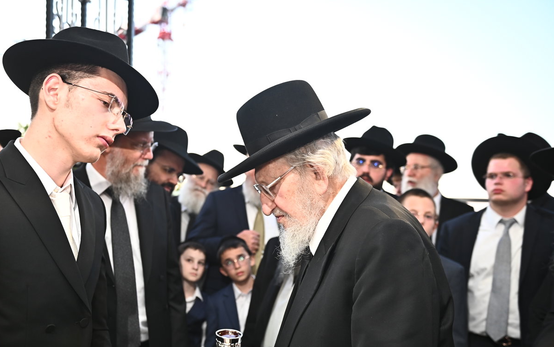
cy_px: 216
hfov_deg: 52.5
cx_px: 231
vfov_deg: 34.3
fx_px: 559
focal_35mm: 37
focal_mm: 31
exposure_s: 1/200
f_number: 3.2
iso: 800
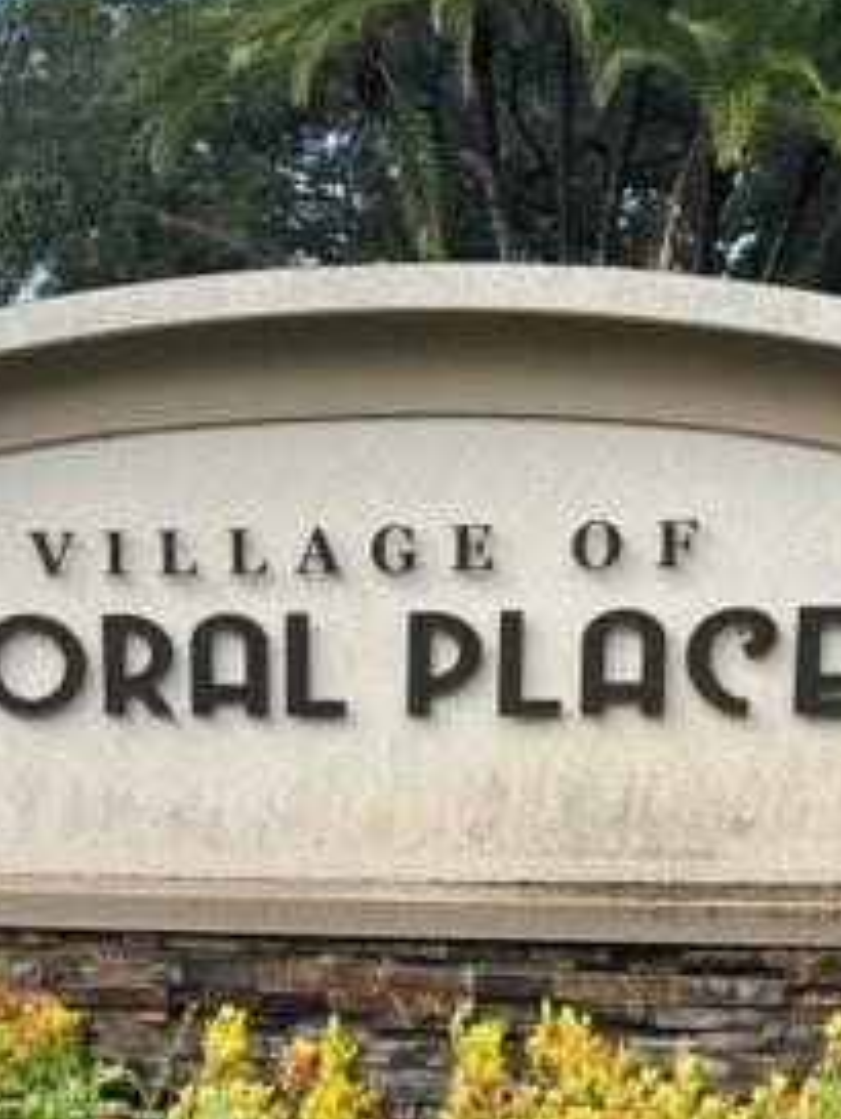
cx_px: 295
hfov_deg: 24.0
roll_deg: +2.1
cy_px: 1025
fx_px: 1974
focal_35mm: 61
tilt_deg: -15.4
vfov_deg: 30.2
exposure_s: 1/804
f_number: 1.6
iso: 50
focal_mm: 5.1
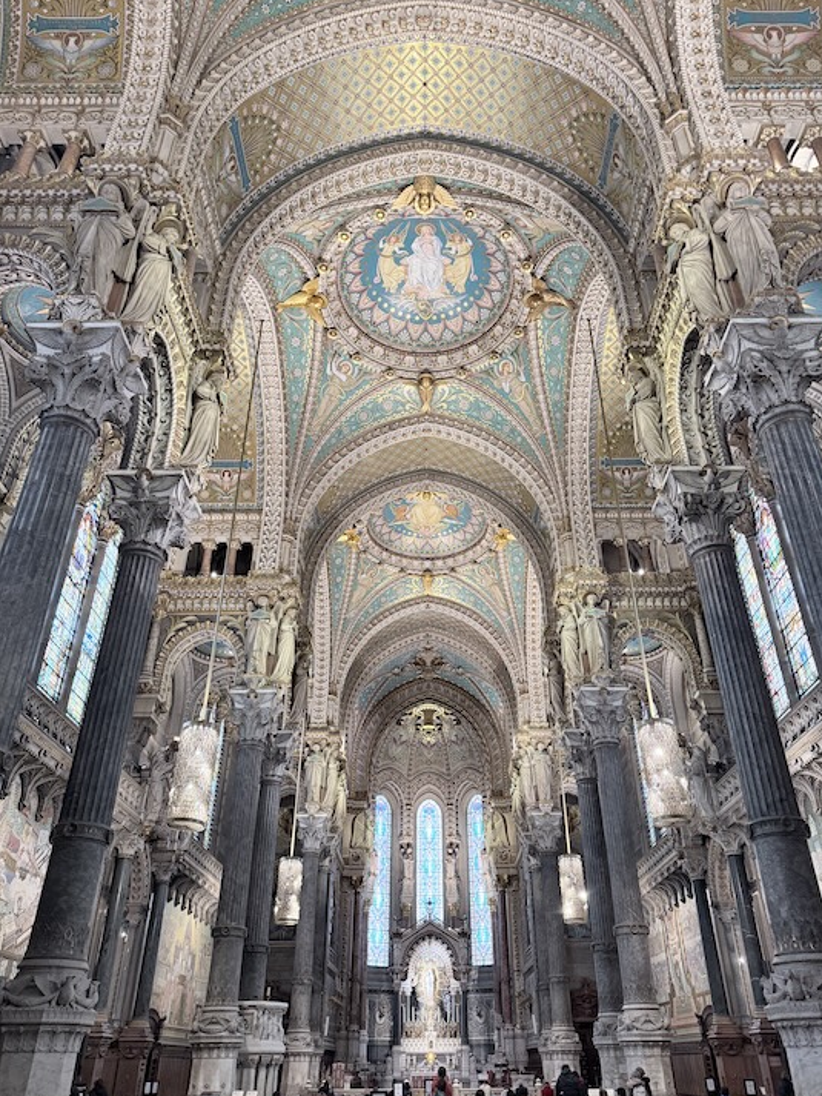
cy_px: 559
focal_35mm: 25
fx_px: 791
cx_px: 426
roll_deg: +0.6
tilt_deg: +32.7
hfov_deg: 54.9
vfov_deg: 69.4
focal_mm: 6.76
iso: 320
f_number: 1.78
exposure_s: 1/50
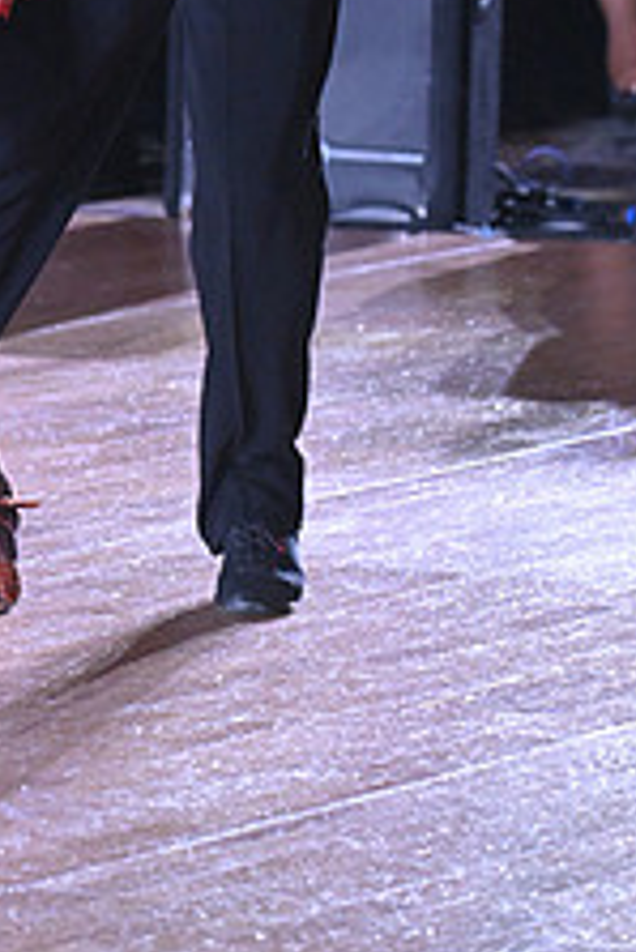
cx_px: -109
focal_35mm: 442
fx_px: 11694
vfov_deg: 4.6
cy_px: -196
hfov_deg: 3.1
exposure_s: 1/320
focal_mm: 170
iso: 4000
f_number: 5
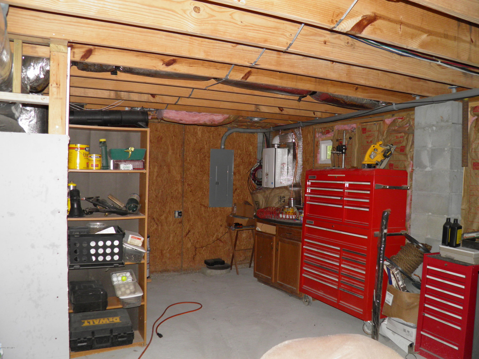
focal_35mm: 28
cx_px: 240
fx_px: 387
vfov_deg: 49.7
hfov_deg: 63.4
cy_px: 180
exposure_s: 1/30
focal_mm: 4.9
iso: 100
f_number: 2.8
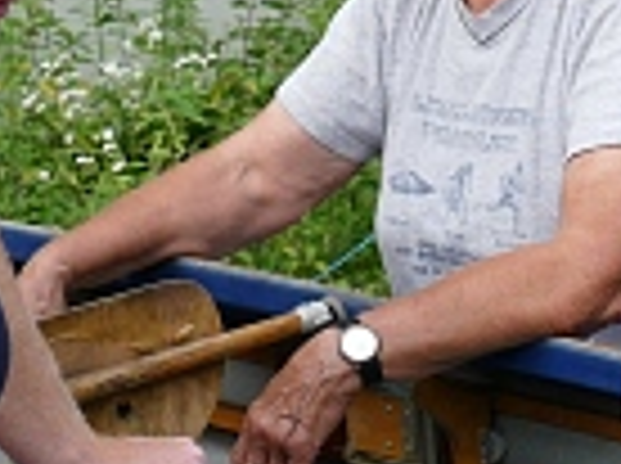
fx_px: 2883
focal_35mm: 161
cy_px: -2
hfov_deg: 12.1
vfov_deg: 9.1
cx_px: 670
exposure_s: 1/320
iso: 125
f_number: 3
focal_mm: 11.86
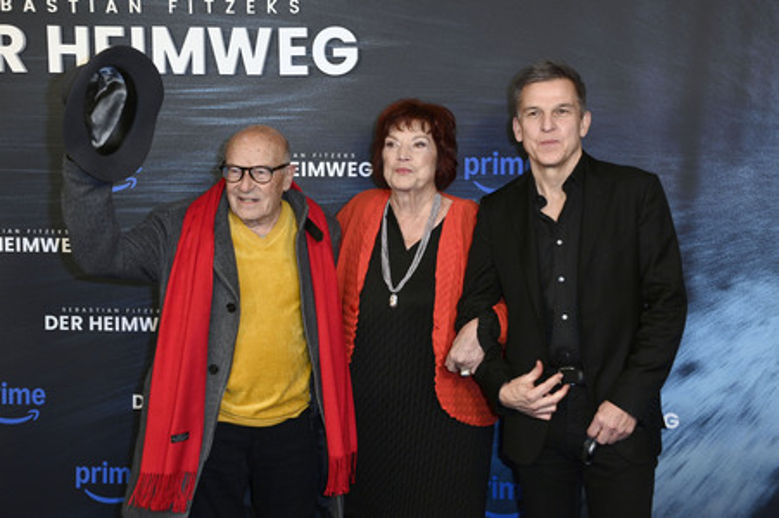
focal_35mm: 56
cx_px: 390
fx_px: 1211
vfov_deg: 24.2
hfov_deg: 35.7
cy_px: 259
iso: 1600
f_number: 6.3
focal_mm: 56
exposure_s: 1/250
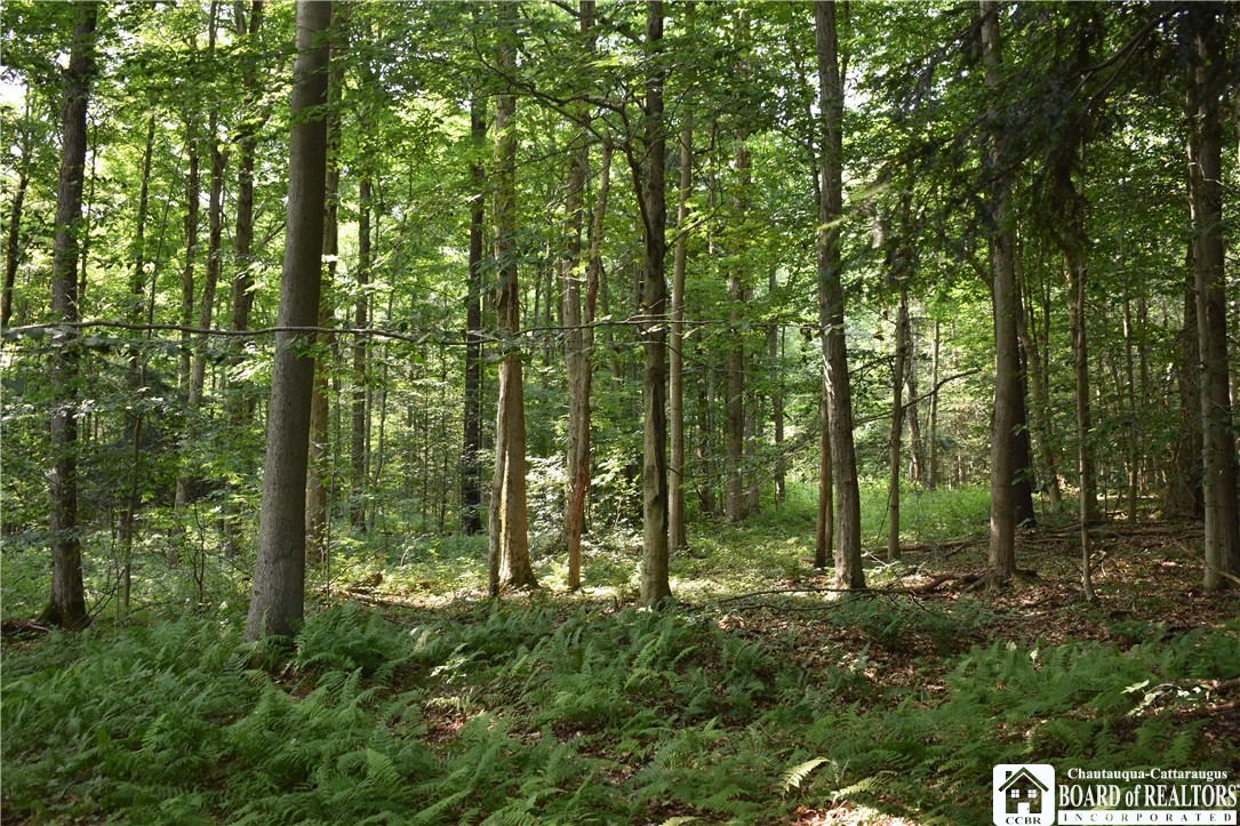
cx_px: 620
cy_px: 413
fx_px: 1343
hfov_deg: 49.6
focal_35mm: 39
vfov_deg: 34.2
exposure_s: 1/80
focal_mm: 26
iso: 400
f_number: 4.2
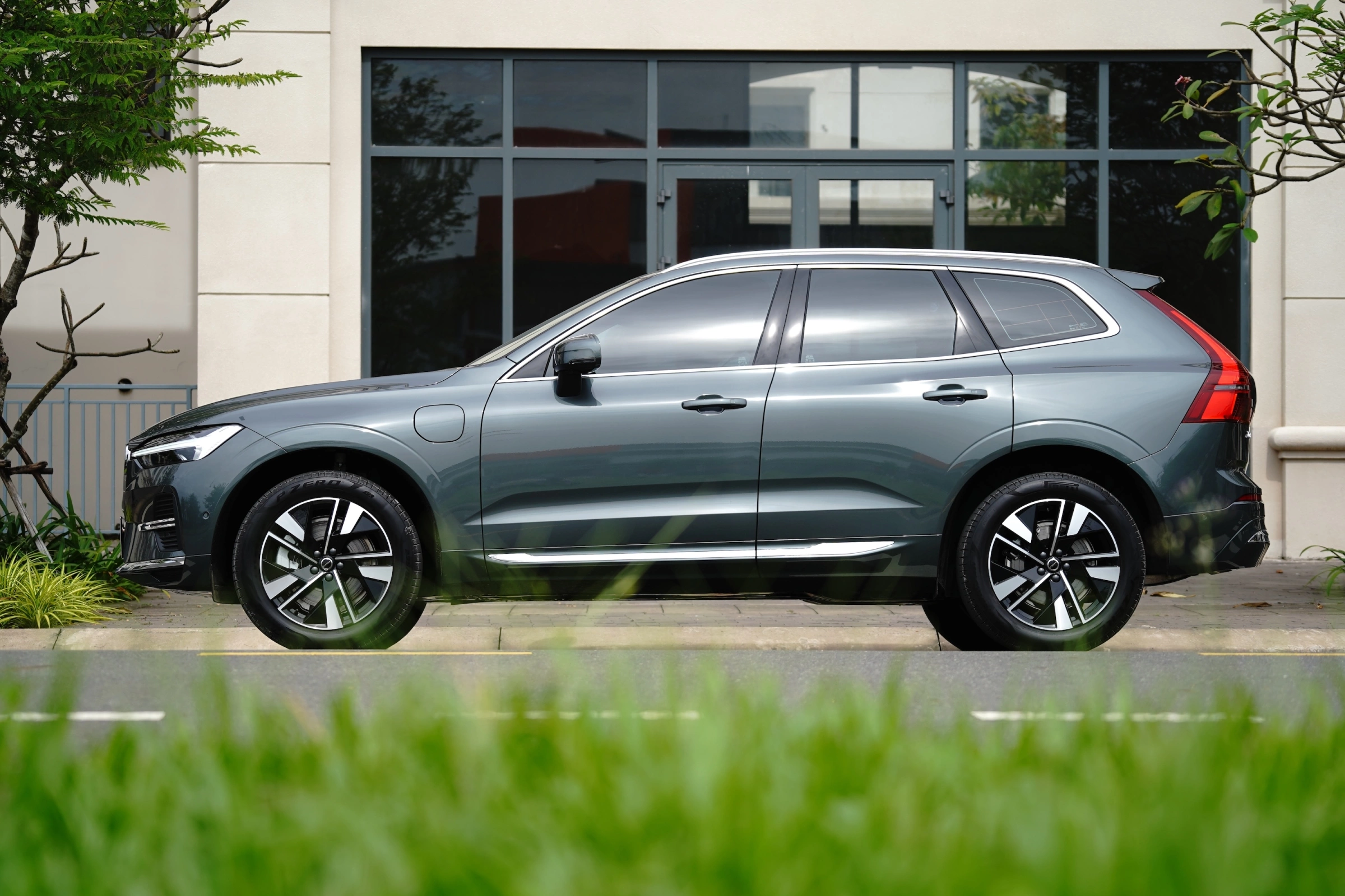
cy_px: 448
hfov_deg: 19.6
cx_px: 672
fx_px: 3885
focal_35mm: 104
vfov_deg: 13.2
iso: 100
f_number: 4
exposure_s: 1/640
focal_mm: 104
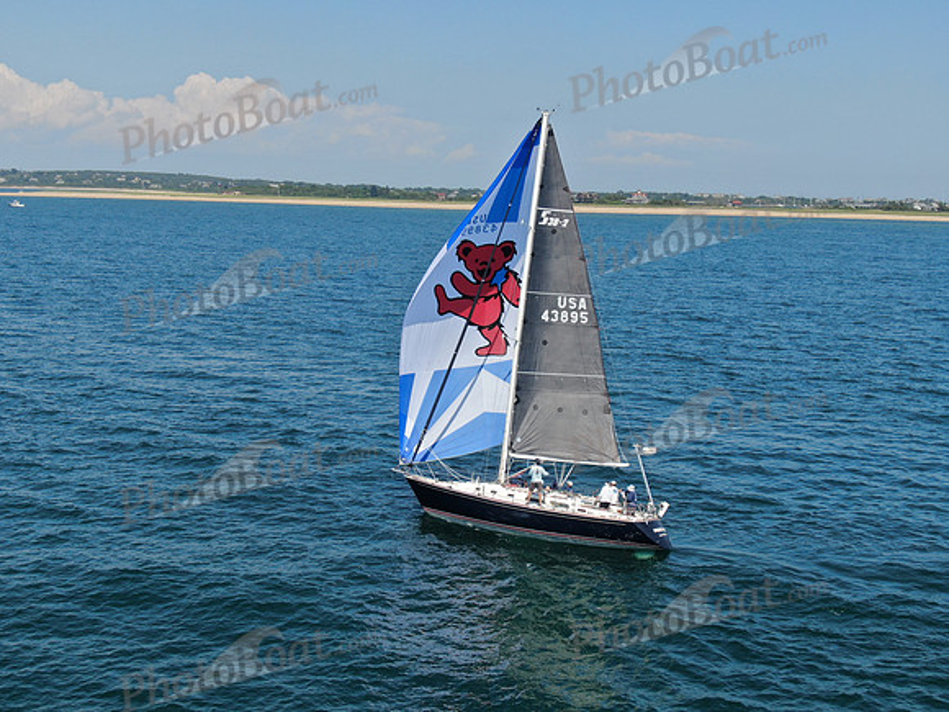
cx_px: 474
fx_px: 1316
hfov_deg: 39.7
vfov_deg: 30.3
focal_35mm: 48
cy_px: 356
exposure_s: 1/800
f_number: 3.8
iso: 100
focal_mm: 8.6
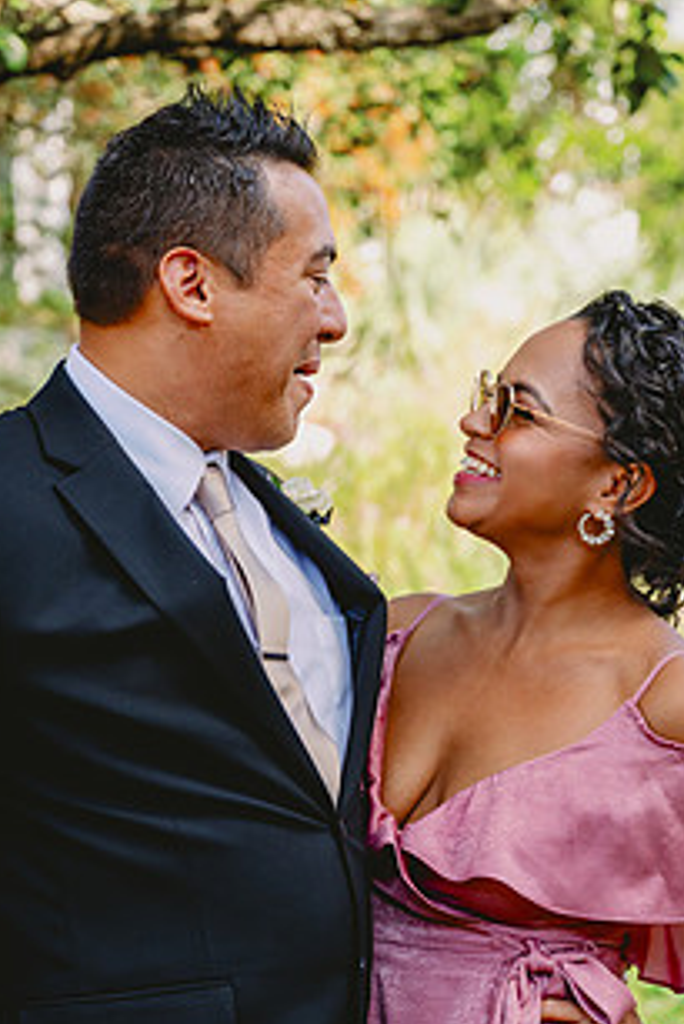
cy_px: 694
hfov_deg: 15.5
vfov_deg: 23.0
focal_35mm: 88
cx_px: 367
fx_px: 2505
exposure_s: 1/320
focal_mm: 60
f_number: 3.5
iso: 500
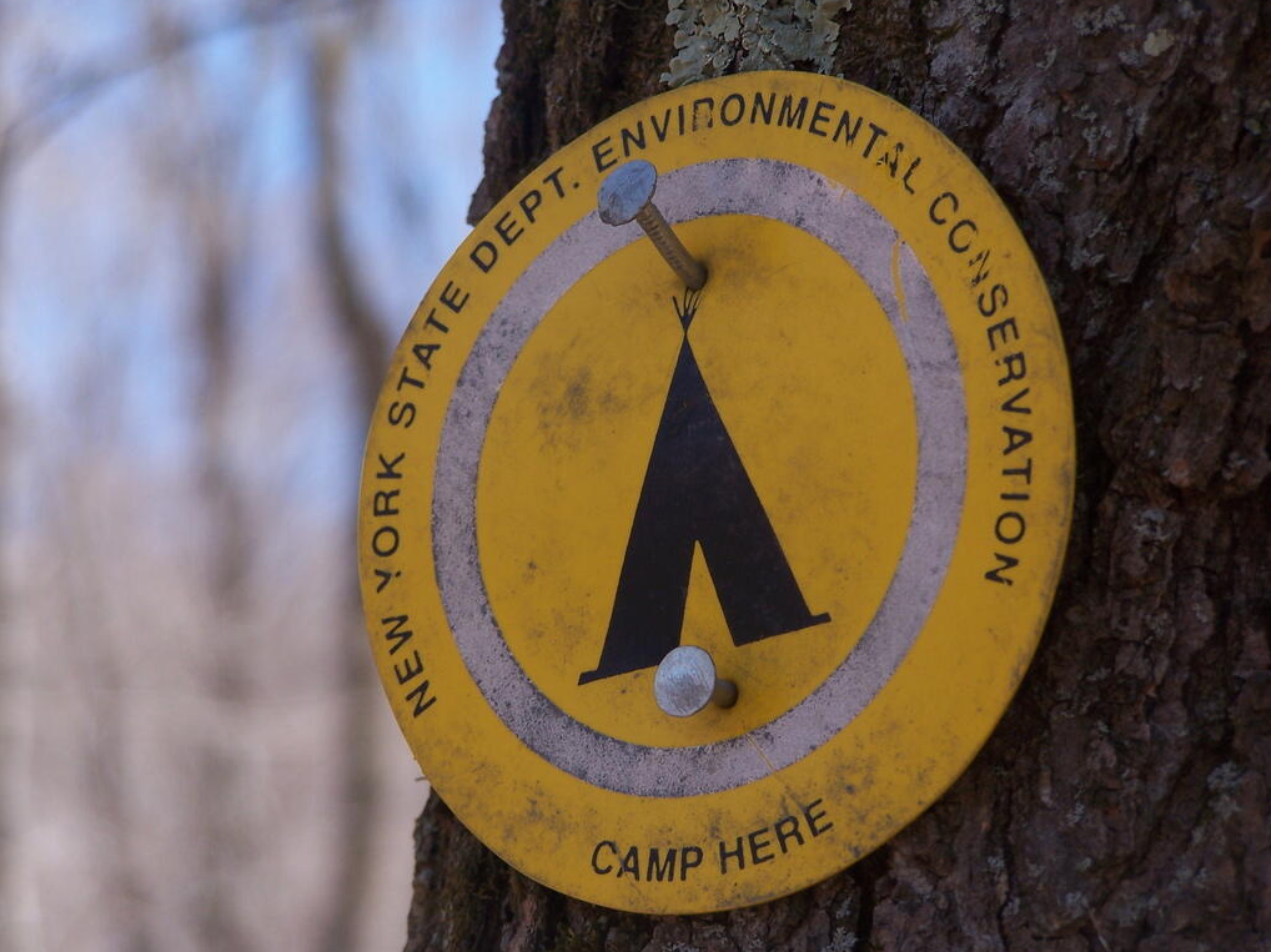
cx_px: 637
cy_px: 475
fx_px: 6240
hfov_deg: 11.6
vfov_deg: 8.7
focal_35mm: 170
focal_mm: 28
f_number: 3.2
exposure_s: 1/400
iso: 80
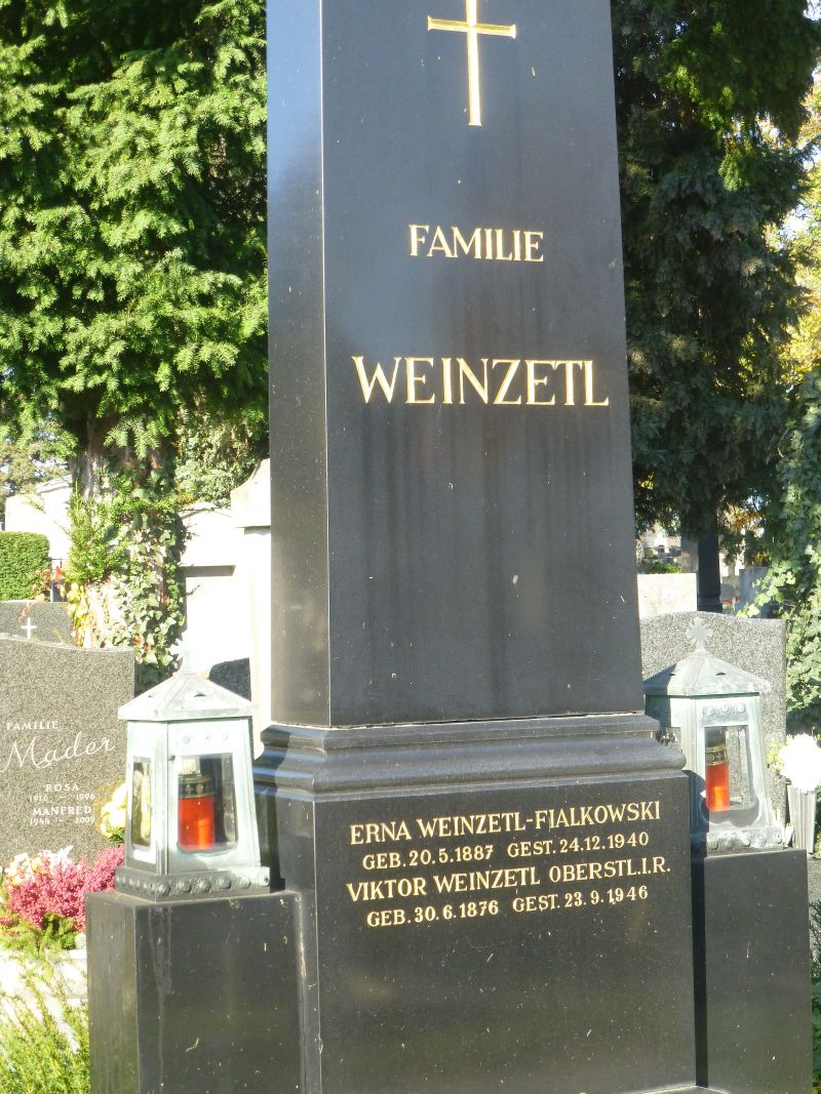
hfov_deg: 19.6
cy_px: 547
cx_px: 410
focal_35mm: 75
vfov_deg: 26.0
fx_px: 2372
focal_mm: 13.3
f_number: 5
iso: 320
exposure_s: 1/250
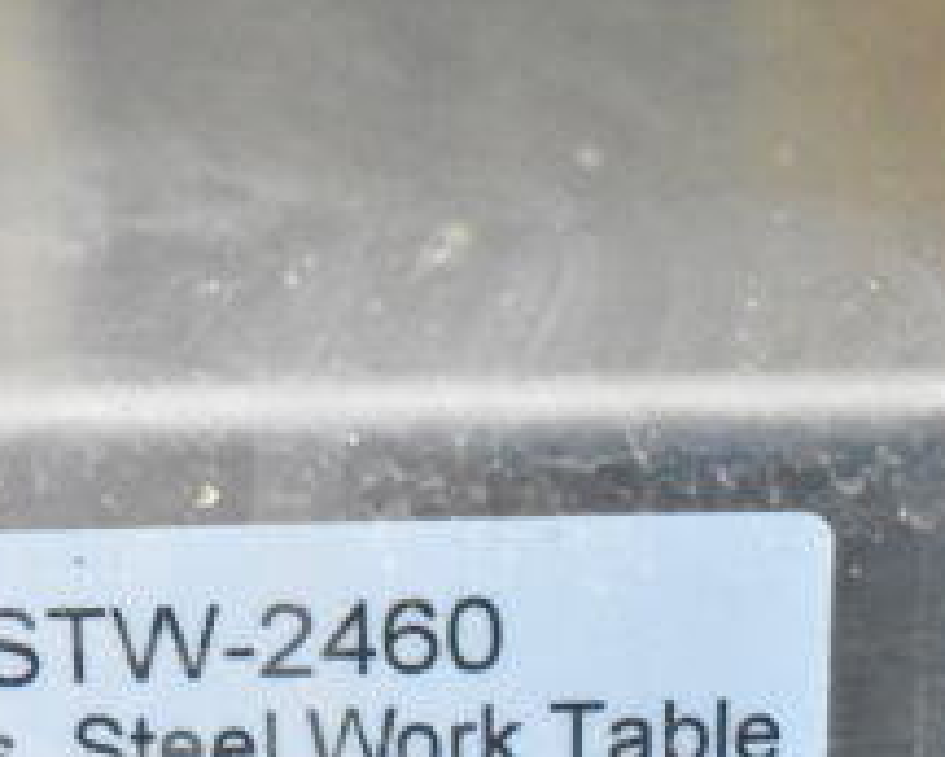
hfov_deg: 13.6
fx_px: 3899
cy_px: 707
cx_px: -35
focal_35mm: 139
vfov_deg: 11.0
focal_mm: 35
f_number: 4.5
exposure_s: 1/30
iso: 25600
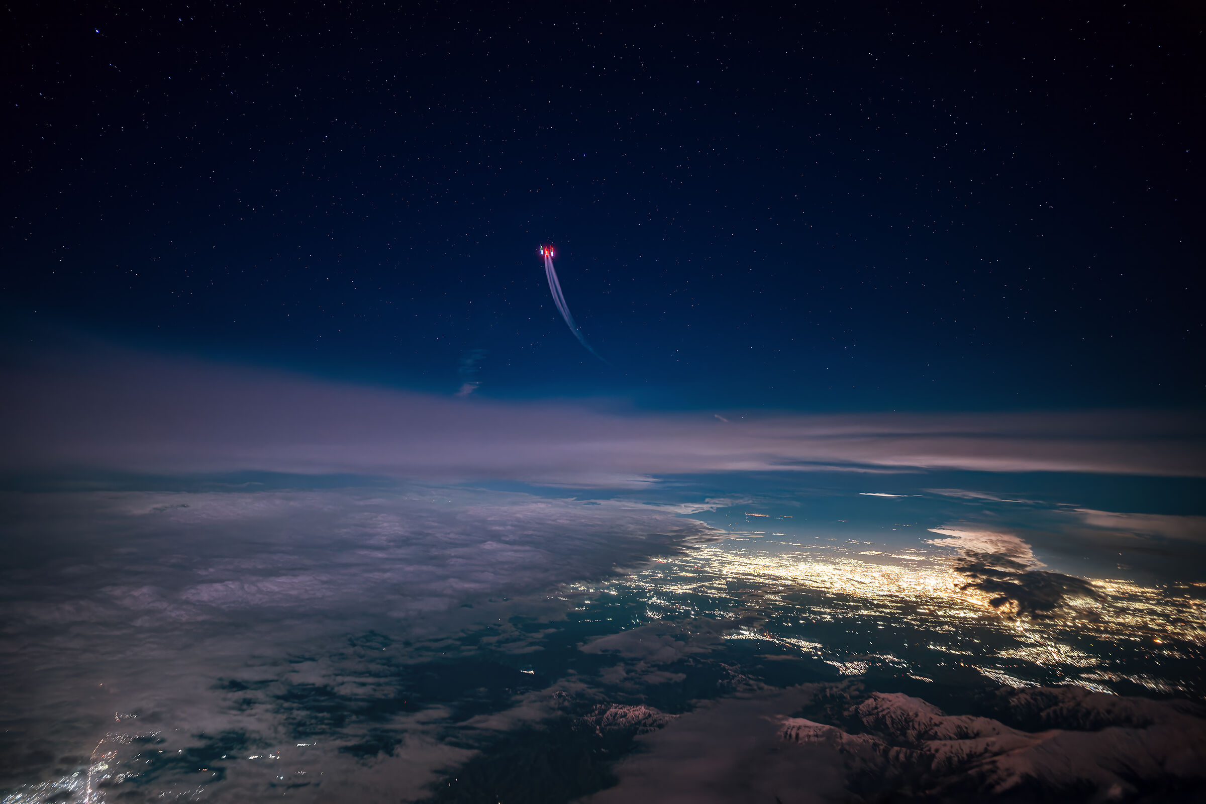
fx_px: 1172
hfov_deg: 54.4
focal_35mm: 35
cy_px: 402
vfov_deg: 37.9
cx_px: 603
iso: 4000
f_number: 1.4
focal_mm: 35
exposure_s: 1/2
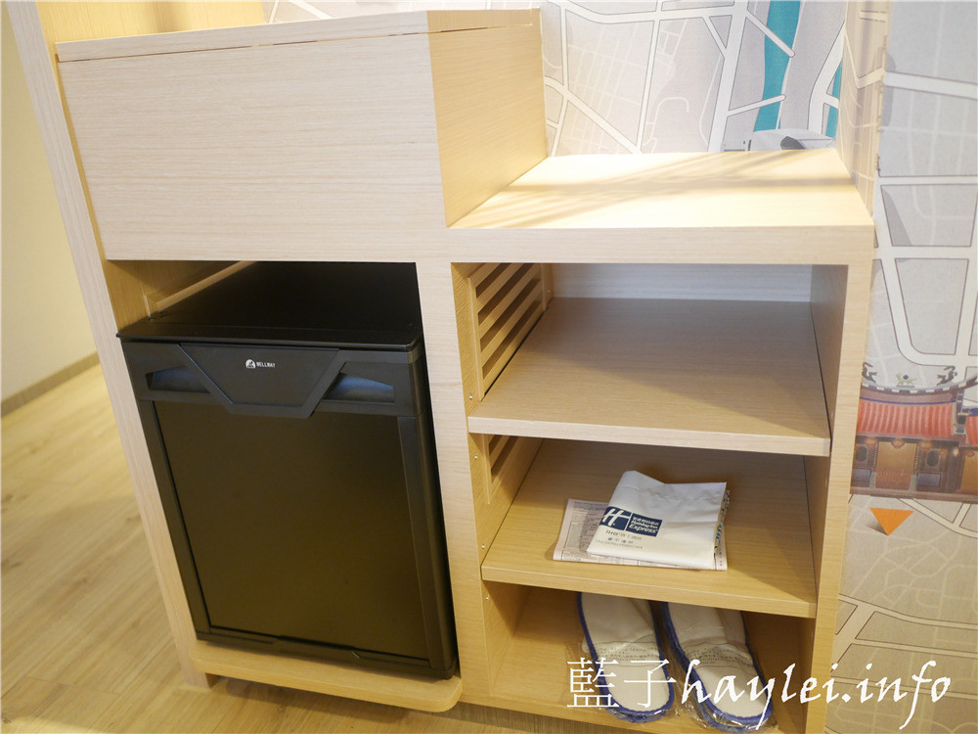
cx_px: 489
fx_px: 848
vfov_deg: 46.8
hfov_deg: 60.0
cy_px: 367
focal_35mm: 30
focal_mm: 15
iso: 1000
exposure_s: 1/60
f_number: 1.7
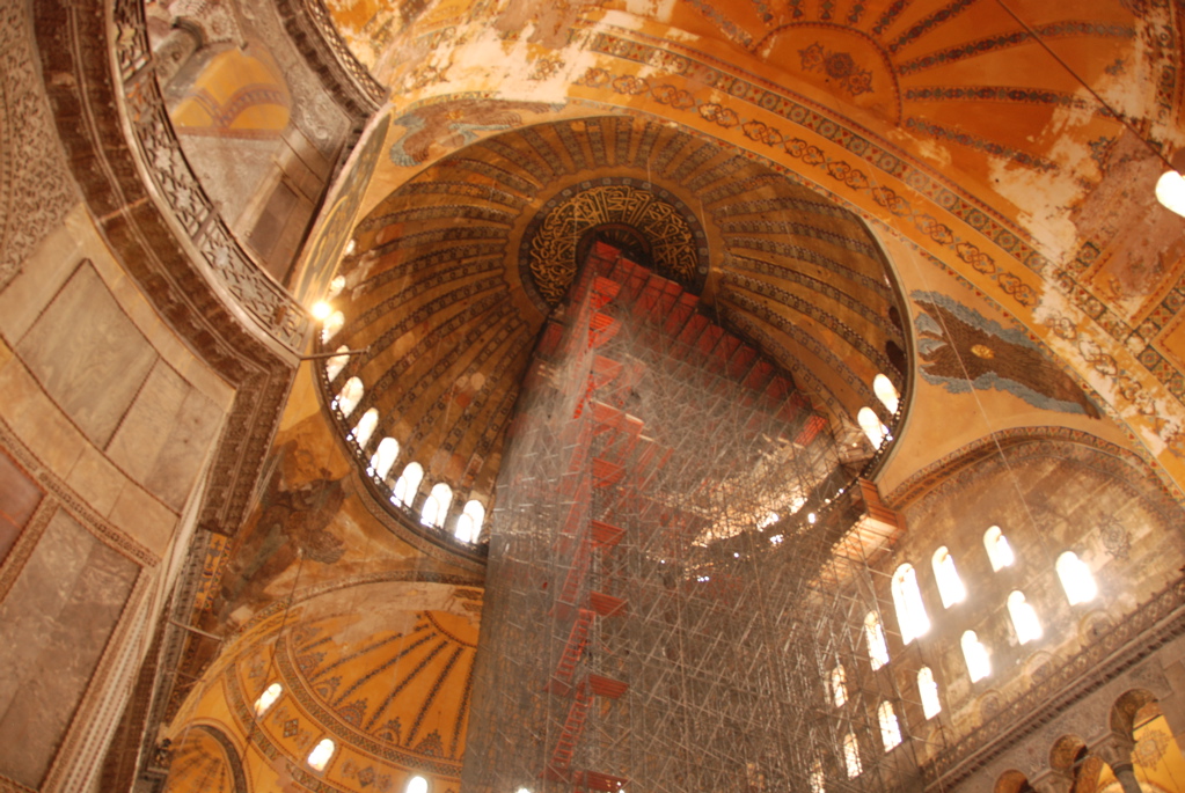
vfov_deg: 48.1
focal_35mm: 27
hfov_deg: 67.3
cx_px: 592
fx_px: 890
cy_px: 396
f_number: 3.5
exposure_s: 1/5
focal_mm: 18
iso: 400
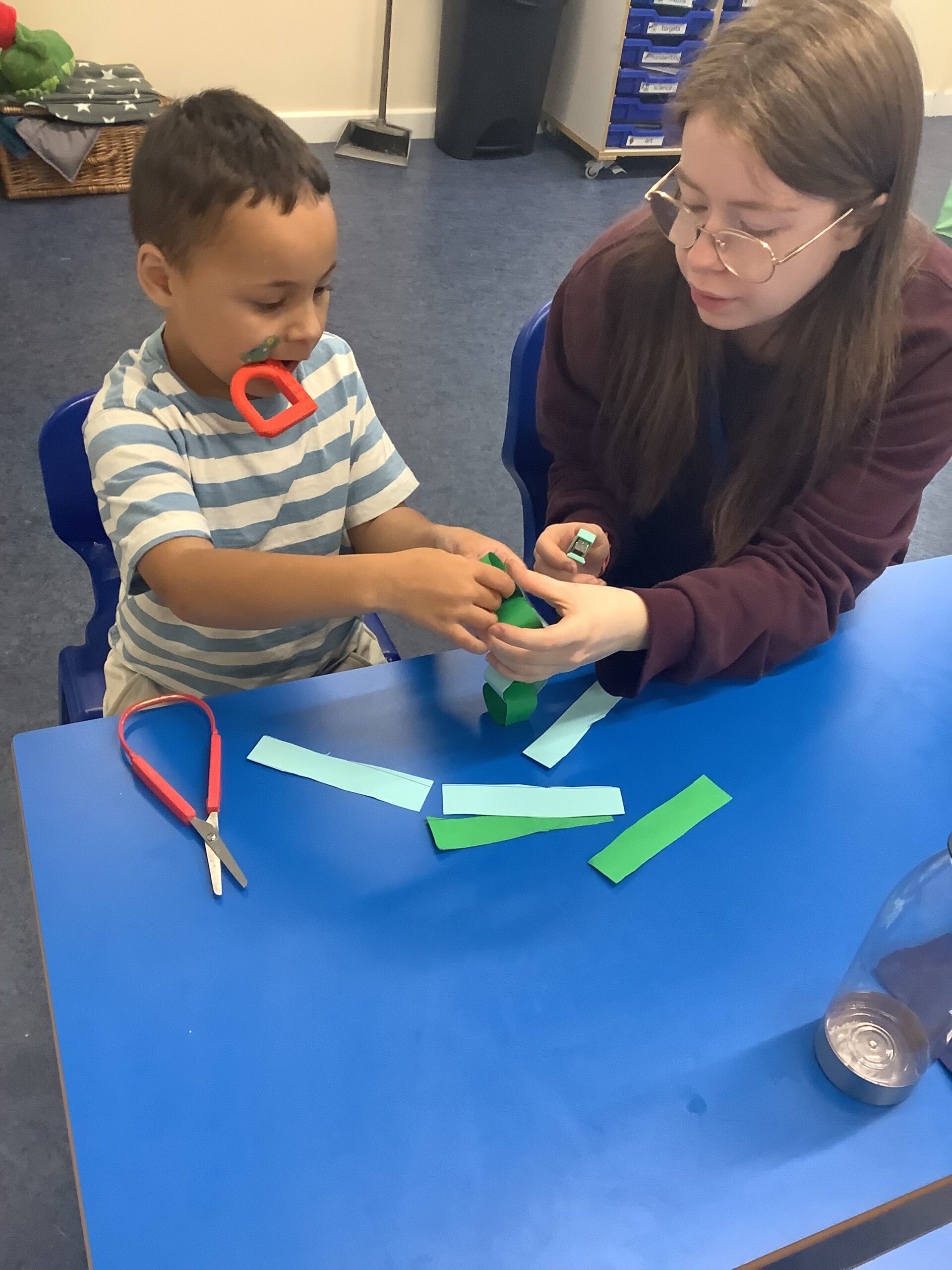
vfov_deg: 58.4
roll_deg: -7.9
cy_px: 635
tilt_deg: -41.0
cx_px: 476
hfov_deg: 45.4
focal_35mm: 31
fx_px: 1137
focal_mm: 3.3
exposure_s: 1/50
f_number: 2.4
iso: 200
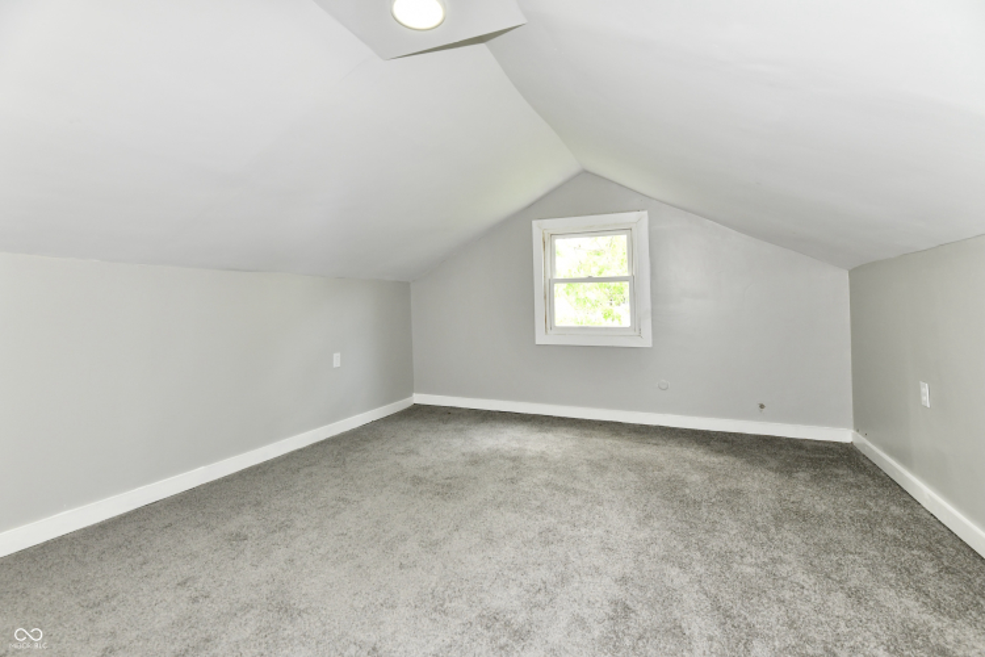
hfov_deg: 100.4
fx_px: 410
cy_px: 328
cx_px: 492
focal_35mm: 15
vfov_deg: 77.3
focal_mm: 15
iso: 640
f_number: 6.3
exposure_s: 1/60
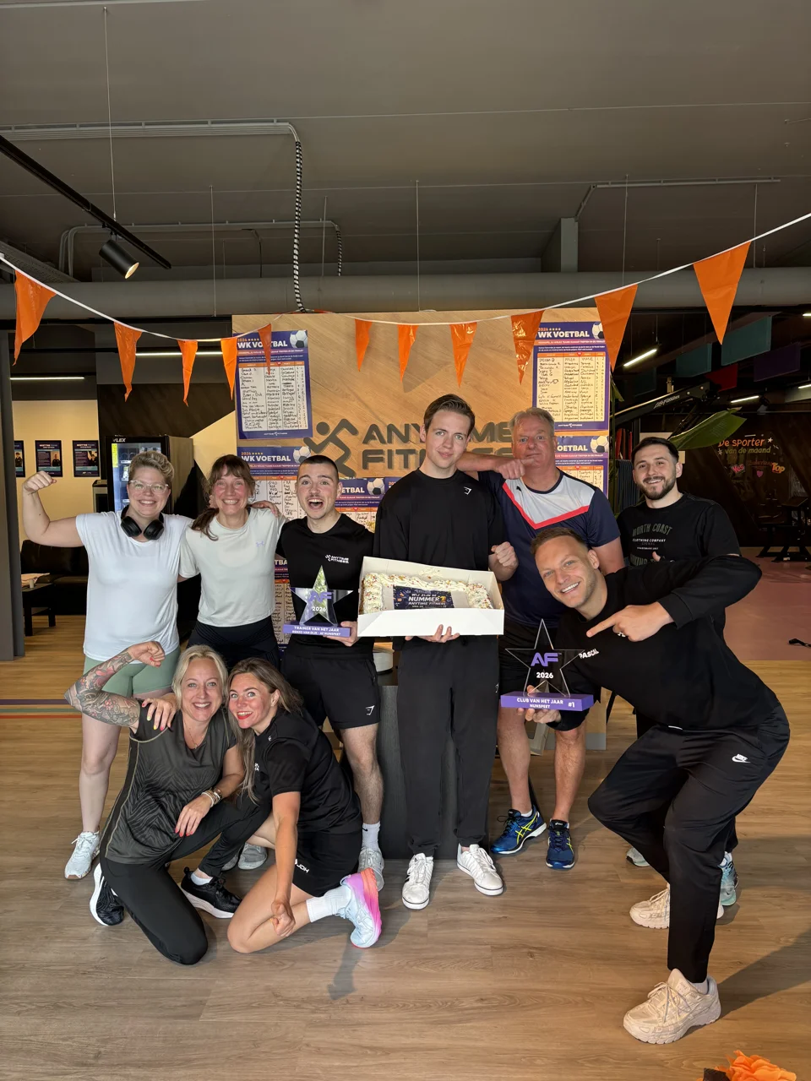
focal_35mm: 26
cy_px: 540
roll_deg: -0.8
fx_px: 812
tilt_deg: -5.7
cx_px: 406
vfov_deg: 67.3
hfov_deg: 53.1
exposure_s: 1/50
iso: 64
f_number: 1.6
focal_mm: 5.96
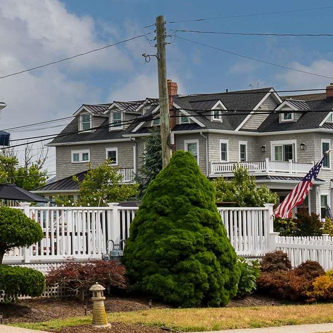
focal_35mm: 110
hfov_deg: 14.5
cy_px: 138
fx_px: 1197
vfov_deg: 15.8
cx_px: -195
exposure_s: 1/50
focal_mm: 31
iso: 250
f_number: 16
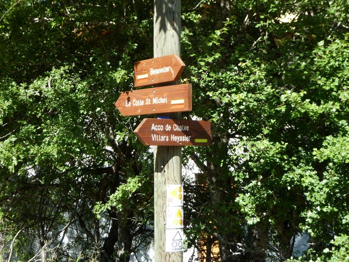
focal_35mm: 67
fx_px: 675
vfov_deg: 21.9
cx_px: 174
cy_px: 131
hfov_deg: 29.0
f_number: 4.1
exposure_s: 1/160
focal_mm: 11
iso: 80
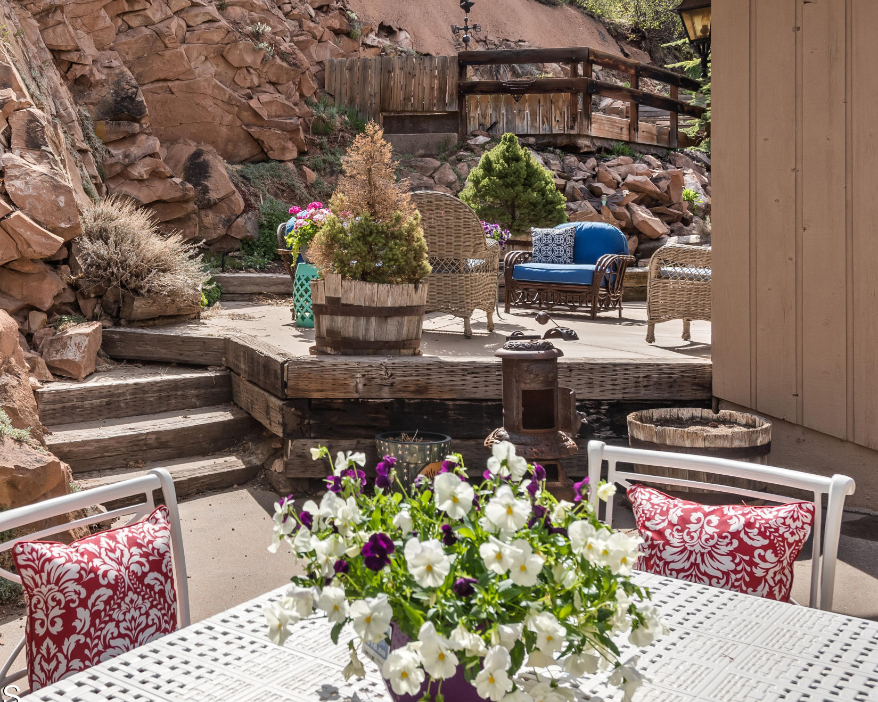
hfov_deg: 43.9
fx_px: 1065
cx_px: 270
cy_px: 211
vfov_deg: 36.0
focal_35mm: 41
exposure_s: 1/500
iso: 320
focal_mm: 24
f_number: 7.1
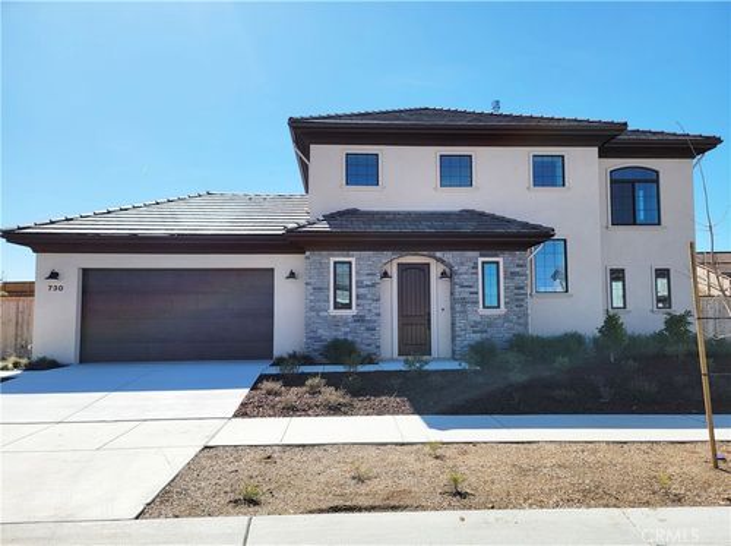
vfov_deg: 56.7
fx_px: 506
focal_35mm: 24
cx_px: 366
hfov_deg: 71.7
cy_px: 273
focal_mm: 6.7
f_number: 1.8
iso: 16
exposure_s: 1/1142
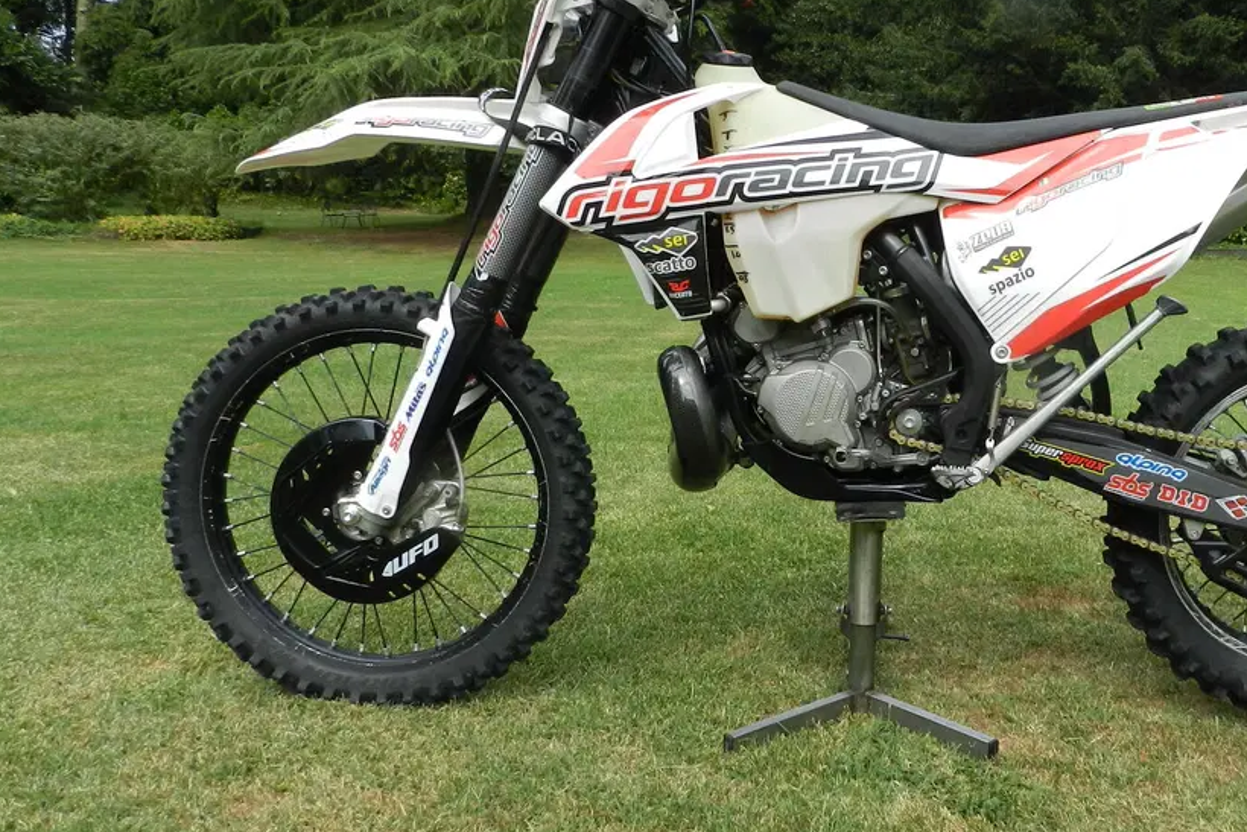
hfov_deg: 52.9
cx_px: 873
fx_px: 1212
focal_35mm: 35
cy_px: 351
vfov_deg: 37.8
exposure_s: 1/800
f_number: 3.4
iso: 160
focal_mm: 4
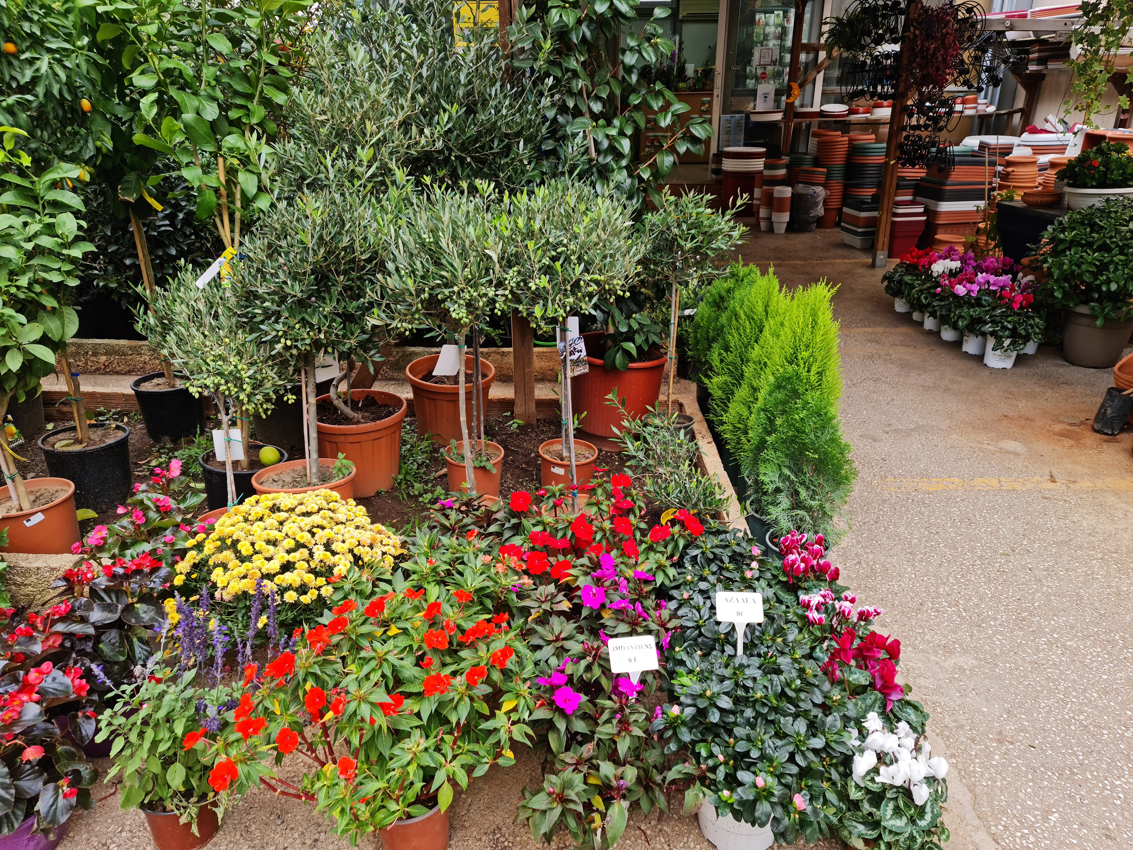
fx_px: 818
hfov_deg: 69.4
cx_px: 566
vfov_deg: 54.9
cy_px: 425
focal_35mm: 25
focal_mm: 7
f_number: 1.8
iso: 50
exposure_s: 1/50
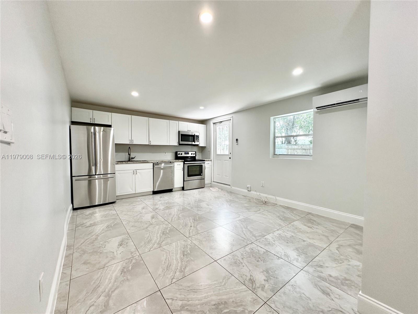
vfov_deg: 85.7
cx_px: 209
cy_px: 157
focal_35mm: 14
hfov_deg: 102.1
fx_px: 169
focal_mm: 2.22
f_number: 2.2
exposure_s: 1/120
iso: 160
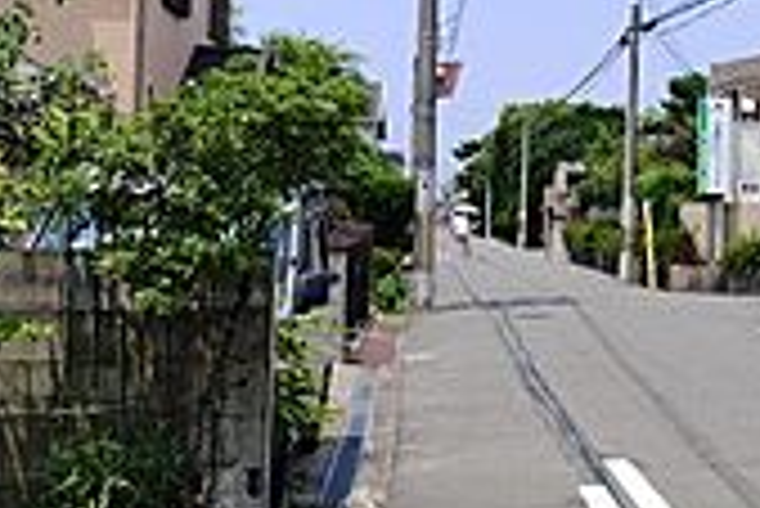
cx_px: 729
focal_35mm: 68
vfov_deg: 19.9
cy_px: 135
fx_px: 1437
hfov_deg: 28.1
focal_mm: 5.56
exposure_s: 1/1697
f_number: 1.88
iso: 50
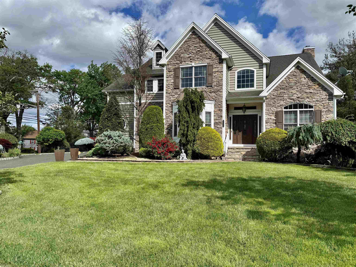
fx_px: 247
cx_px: 178
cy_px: 134
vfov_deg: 56.8
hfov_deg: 71.6
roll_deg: -0.2
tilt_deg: +2.5
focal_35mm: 24
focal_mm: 6.76
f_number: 1.78
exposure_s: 1/4405
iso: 80
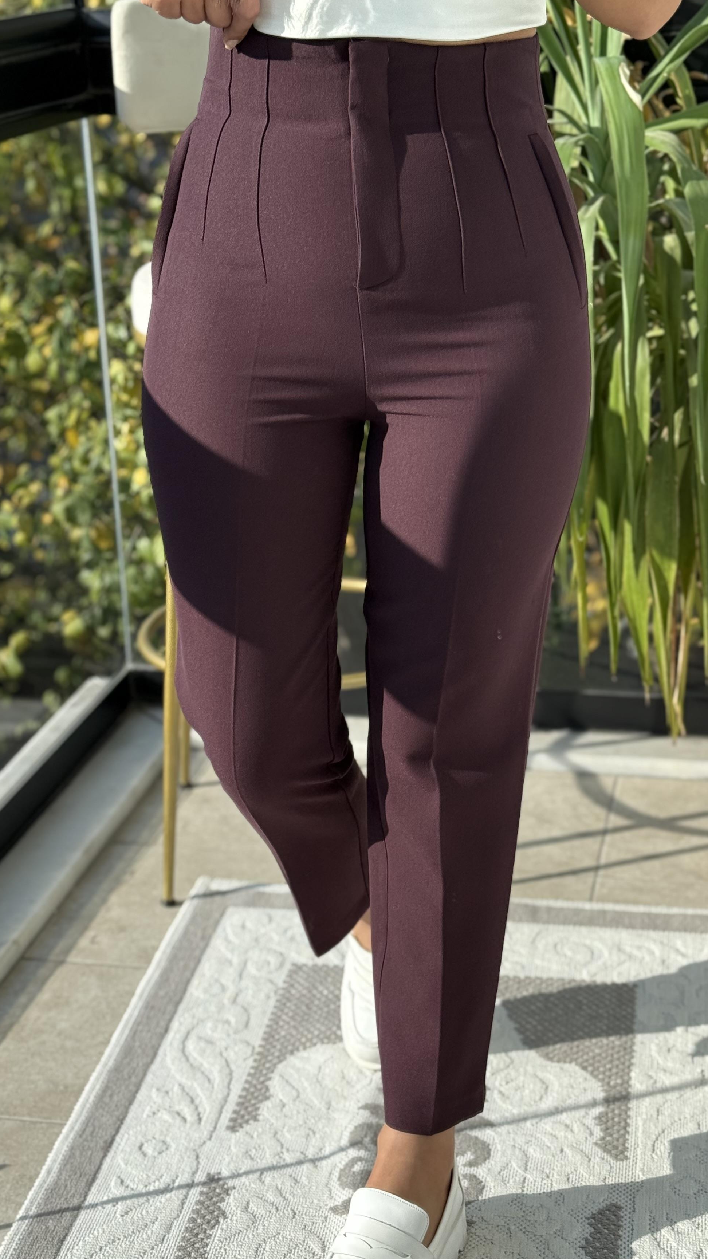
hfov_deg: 19.7
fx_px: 2036
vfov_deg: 34.3
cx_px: 397
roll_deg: +1.5
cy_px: 719
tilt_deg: -39.0
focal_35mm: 61
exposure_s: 1/951
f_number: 1.78
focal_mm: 6.76
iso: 64
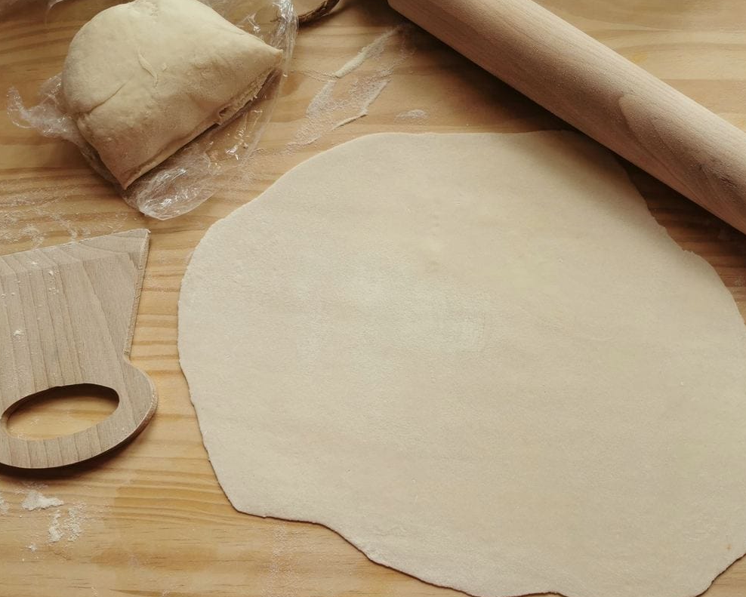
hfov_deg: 55.5
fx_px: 707
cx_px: 412
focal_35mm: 32
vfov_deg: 45.8
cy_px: 313
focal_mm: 5.56
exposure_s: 1/159
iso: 50
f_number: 1.6
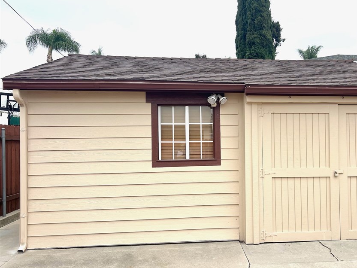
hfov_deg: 56.3
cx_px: 219
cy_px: 135
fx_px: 330
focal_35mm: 32
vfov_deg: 44.2
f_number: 1.5
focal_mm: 5.7
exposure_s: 1/5319
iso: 50
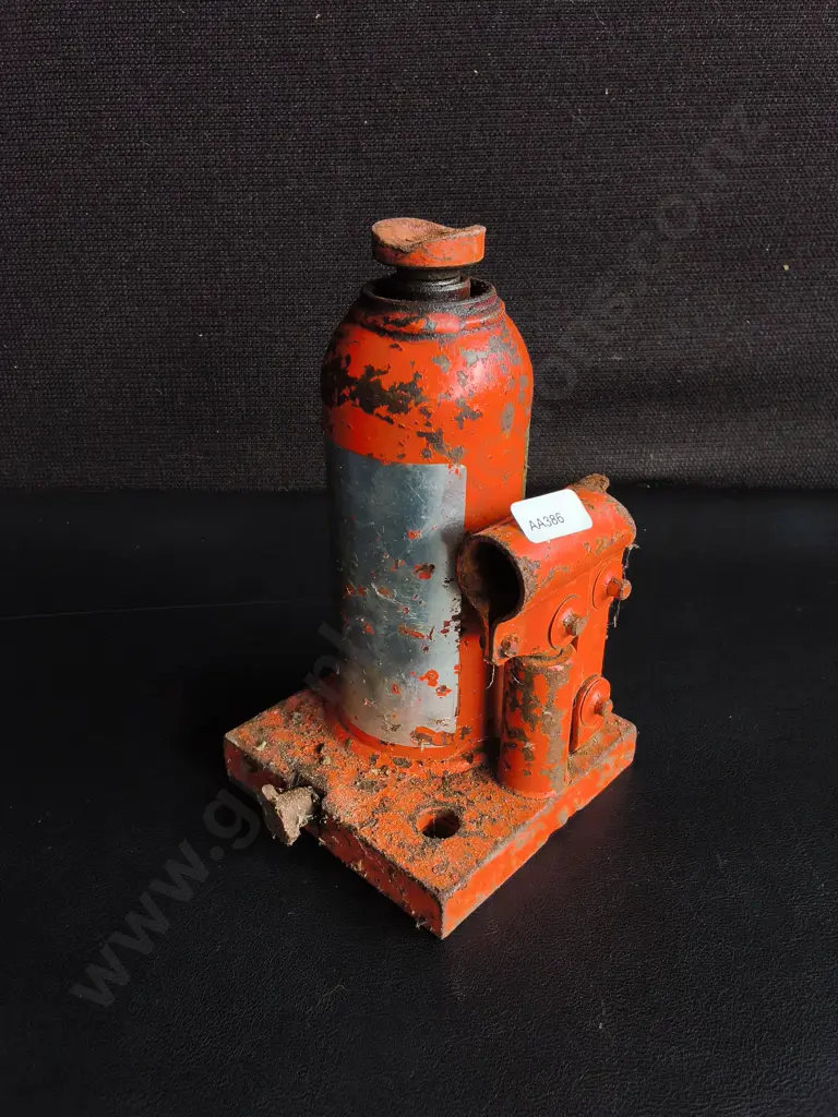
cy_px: 558
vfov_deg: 65.3
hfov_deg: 51.4
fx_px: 872
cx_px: 419
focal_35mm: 27
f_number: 2
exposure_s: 1/100
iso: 50
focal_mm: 2.87
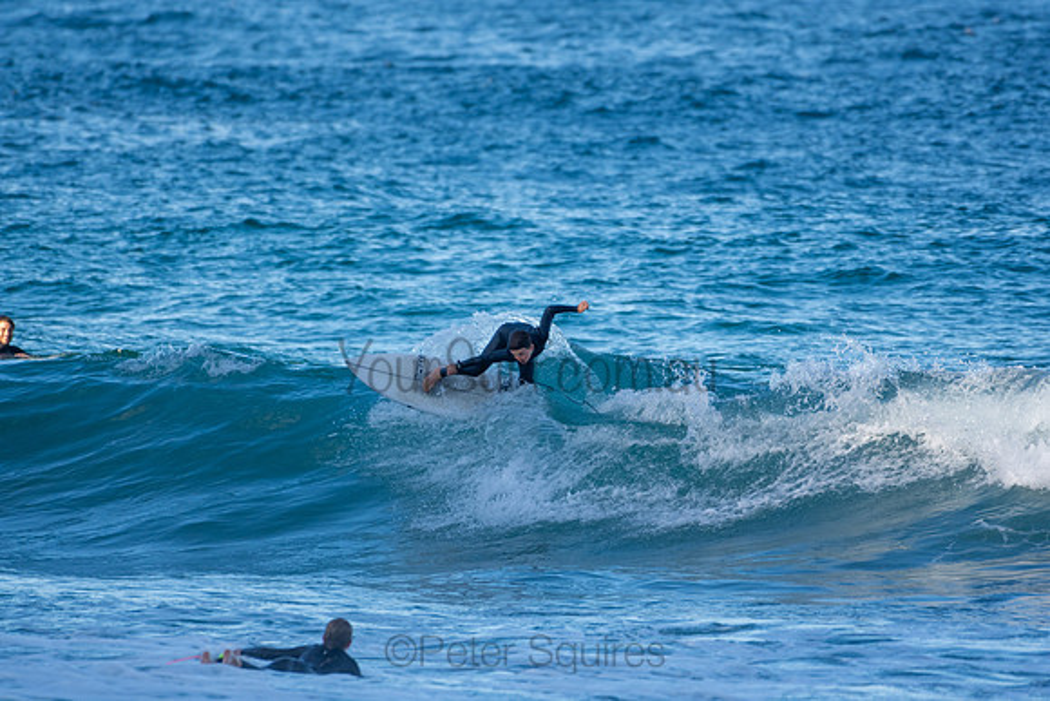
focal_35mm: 750
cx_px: 525
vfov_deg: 1.8
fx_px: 21879
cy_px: 350
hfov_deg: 2.7
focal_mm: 500
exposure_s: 1/1000
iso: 400
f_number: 5.6
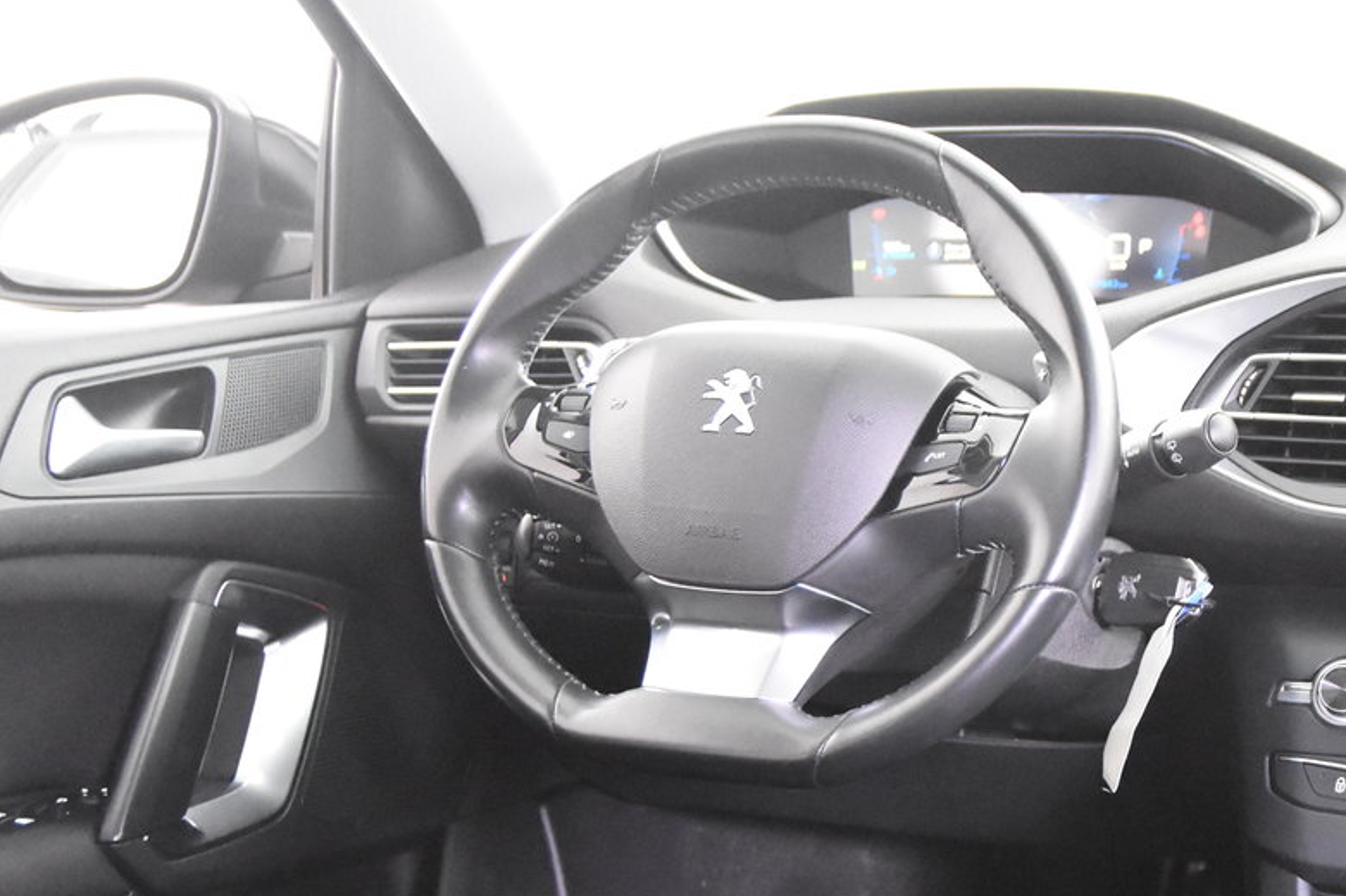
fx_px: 2205
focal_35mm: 59
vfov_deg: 22.7
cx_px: 979
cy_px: 676
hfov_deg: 33.4
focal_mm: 24
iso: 10000
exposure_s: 1/40
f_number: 3
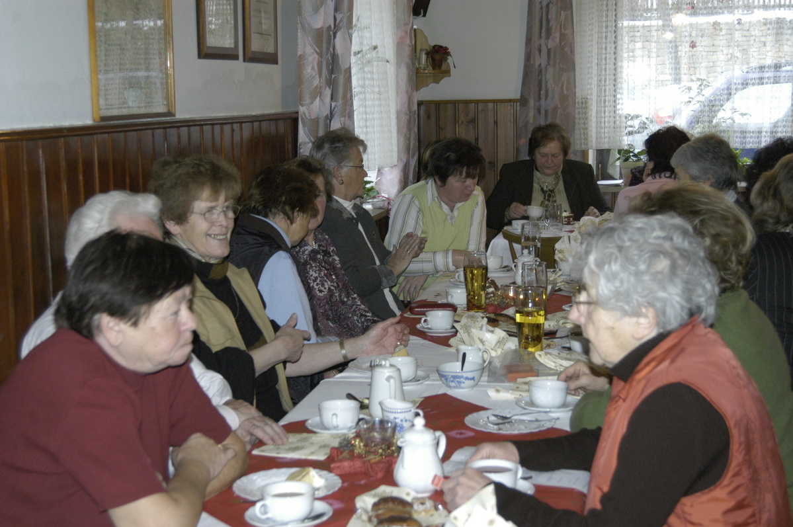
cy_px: 264
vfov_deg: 23.7
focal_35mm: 57
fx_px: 1254
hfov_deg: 35.1
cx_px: 396
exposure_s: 1/60
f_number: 5
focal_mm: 38
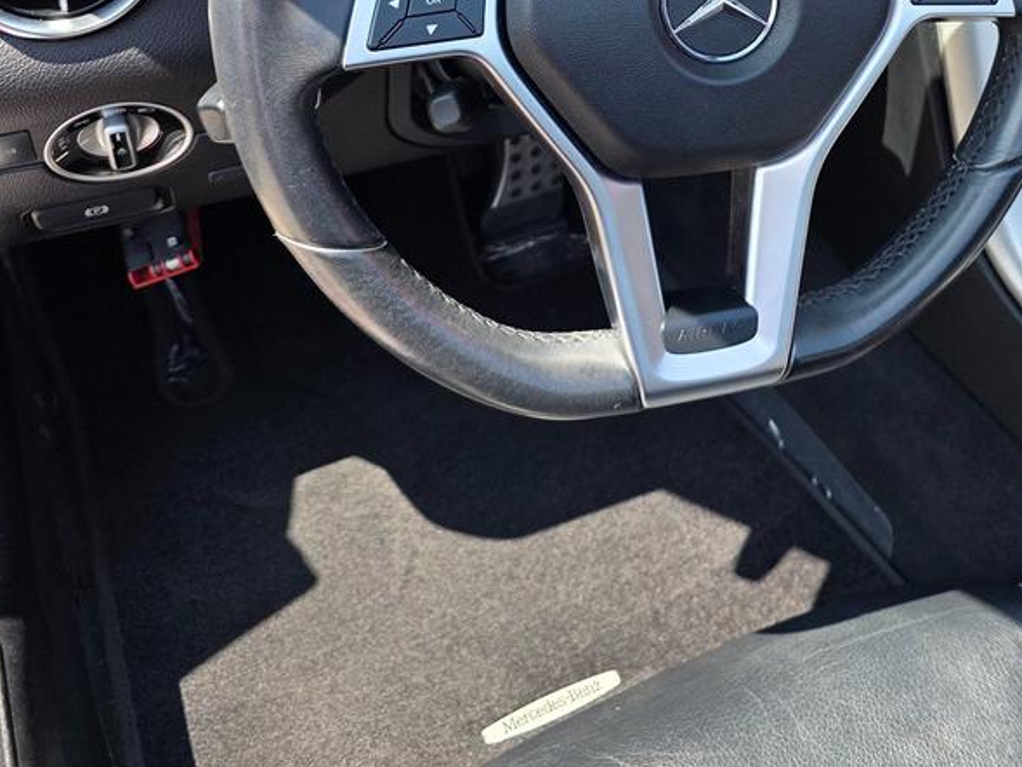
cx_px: 791
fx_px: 1476
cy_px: 21
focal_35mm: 50
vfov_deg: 27.6
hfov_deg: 37.1
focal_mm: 6.3
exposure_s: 1/359
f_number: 1.7
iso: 32
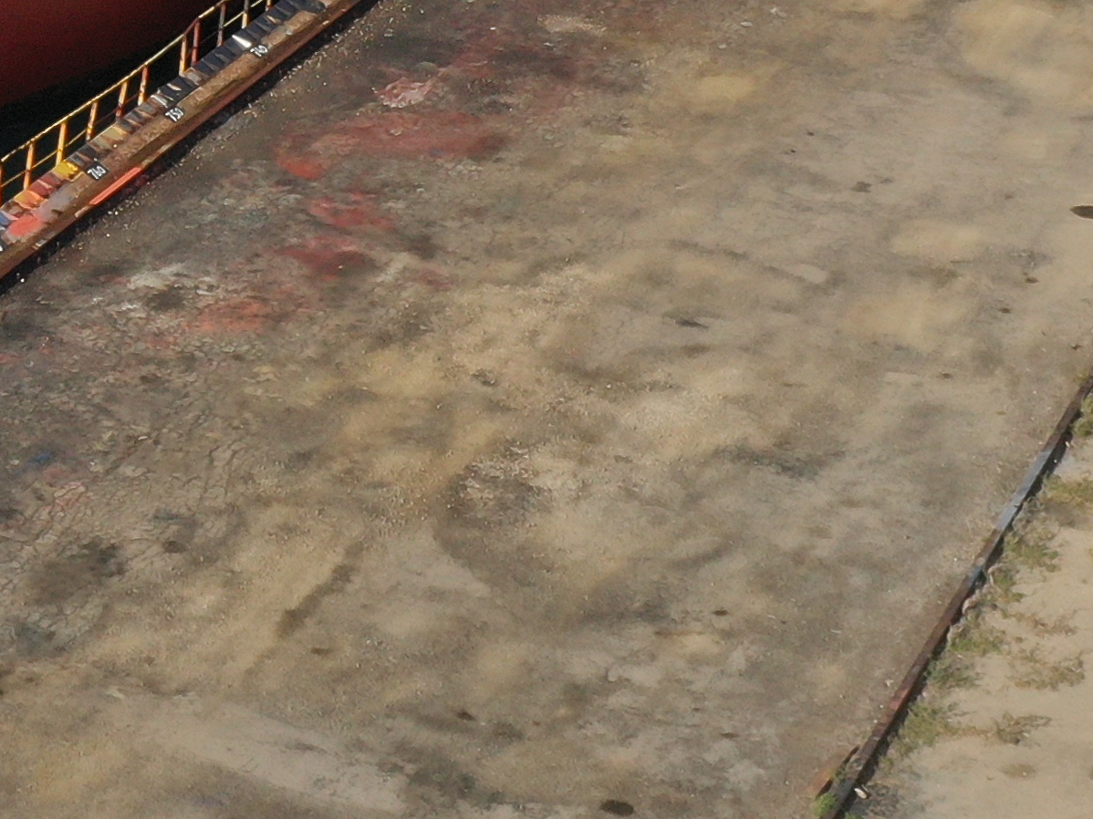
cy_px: -575
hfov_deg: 14.6
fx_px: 3883
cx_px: -667
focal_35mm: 123
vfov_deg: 11.3
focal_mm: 10.26
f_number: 8
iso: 100
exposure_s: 1/320
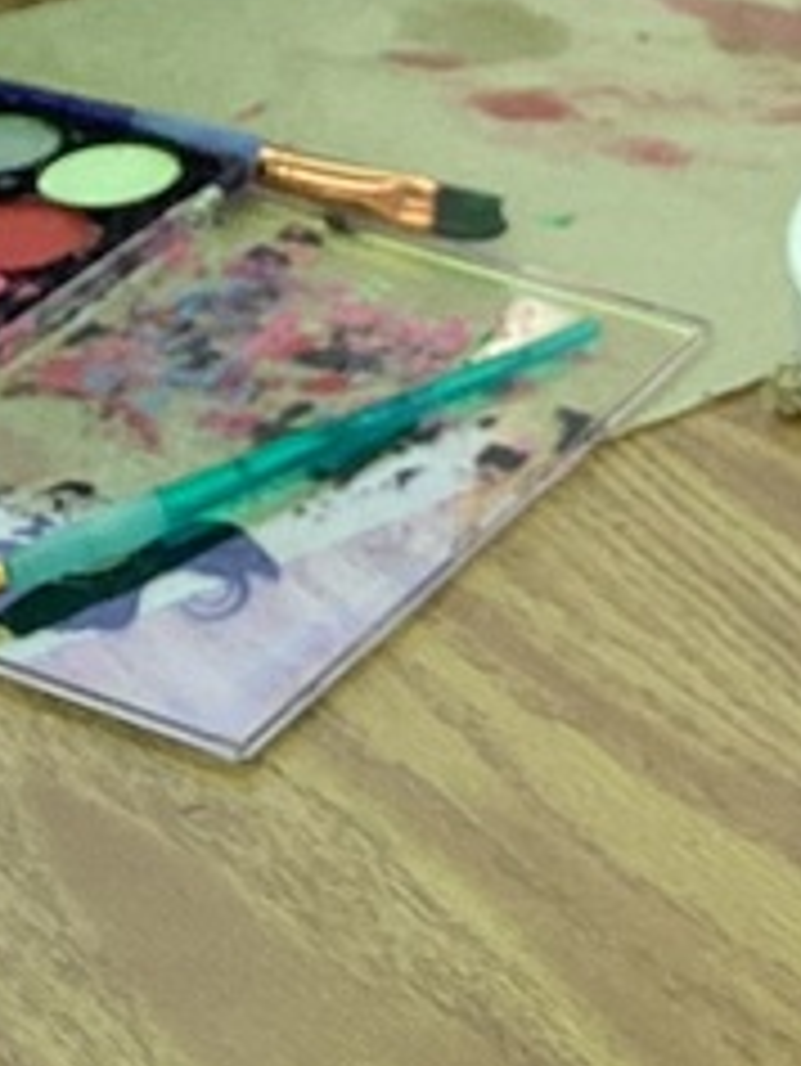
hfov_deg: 10.6
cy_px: -909
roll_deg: -3.3
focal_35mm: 134
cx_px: 1238
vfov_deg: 13.1
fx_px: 4131
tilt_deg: -14.0
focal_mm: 3.3
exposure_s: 1/727
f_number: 2.4
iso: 25
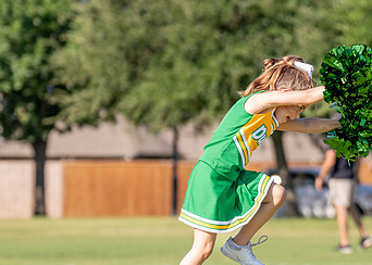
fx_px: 3496
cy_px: 235
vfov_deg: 4.3
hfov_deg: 6.1
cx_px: 264
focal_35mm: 331
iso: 250
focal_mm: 114
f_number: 2.8
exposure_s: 1/3200
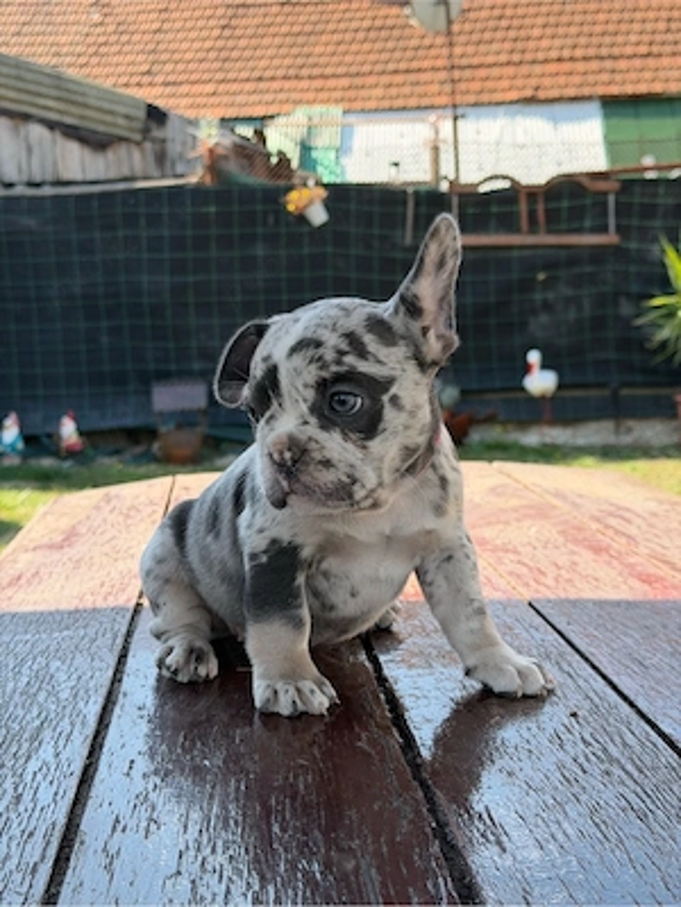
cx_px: 340
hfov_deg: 30.3
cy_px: 454
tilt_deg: -6.5
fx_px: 1259
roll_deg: +2.3
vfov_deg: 39.7
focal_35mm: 48
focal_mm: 6.76
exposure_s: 1/1070
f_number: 1.78
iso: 100
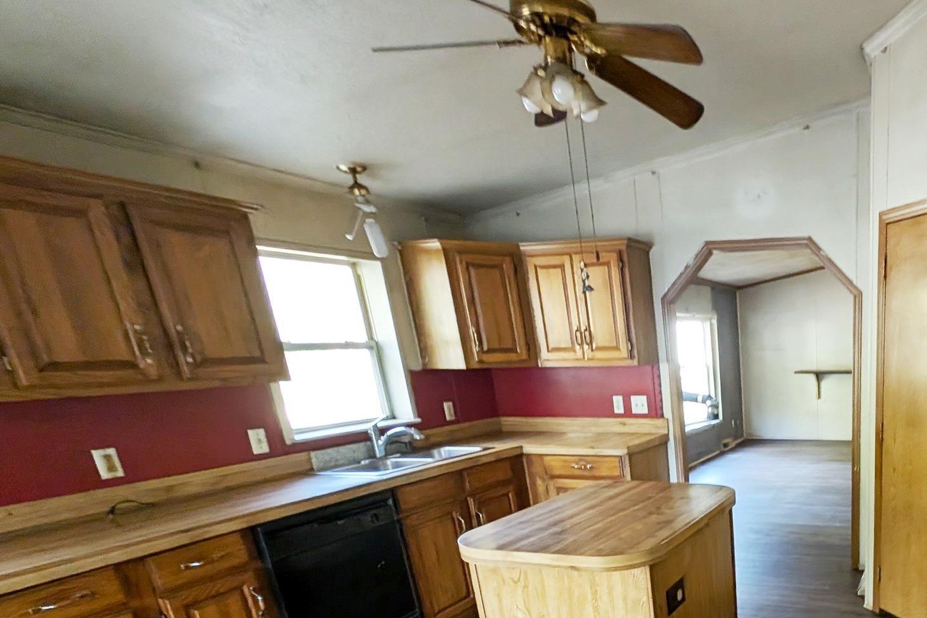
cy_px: 545
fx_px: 566
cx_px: 795
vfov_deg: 51.2
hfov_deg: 67.7
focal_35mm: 22
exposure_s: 1/42.6
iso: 223
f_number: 1.95
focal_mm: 2.23
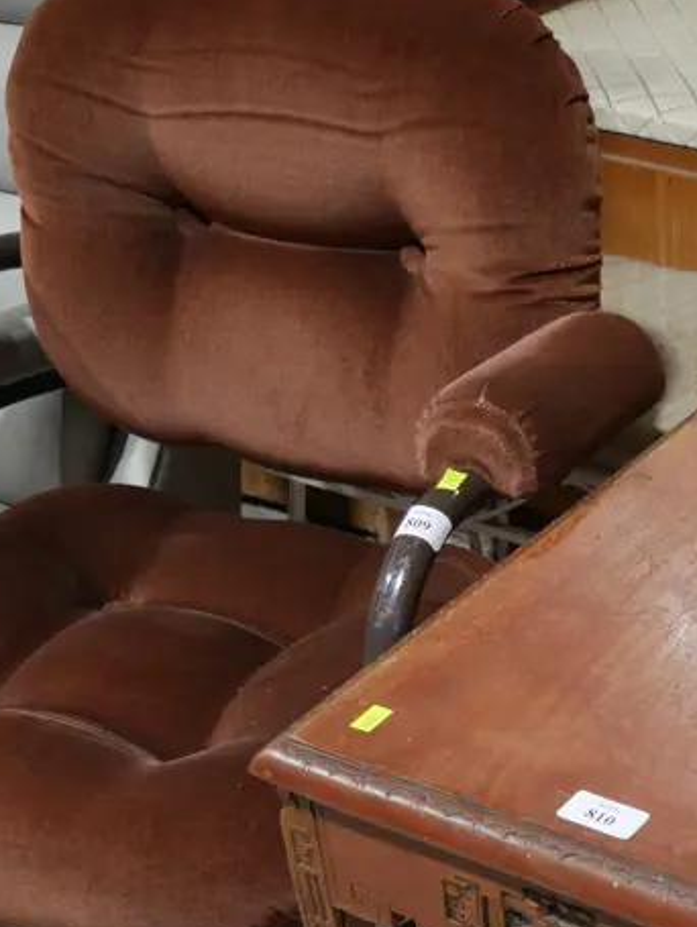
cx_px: 718
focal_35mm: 72
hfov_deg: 19.8
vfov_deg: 25.4
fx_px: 1930
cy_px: 972
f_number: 3.6
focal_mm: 16
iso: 250
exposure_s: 1/60
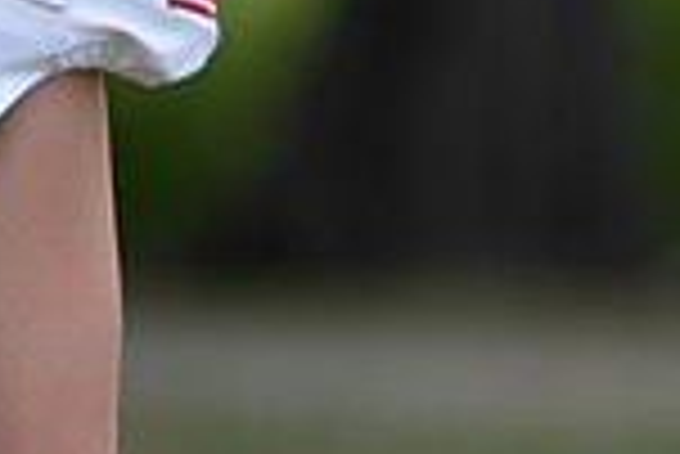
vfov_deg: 1.8
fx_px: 14293
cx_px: -315
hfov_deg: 2.7
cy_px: -65
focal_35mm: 756
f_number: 2.8
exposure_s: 1/400
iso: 100
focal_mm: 197
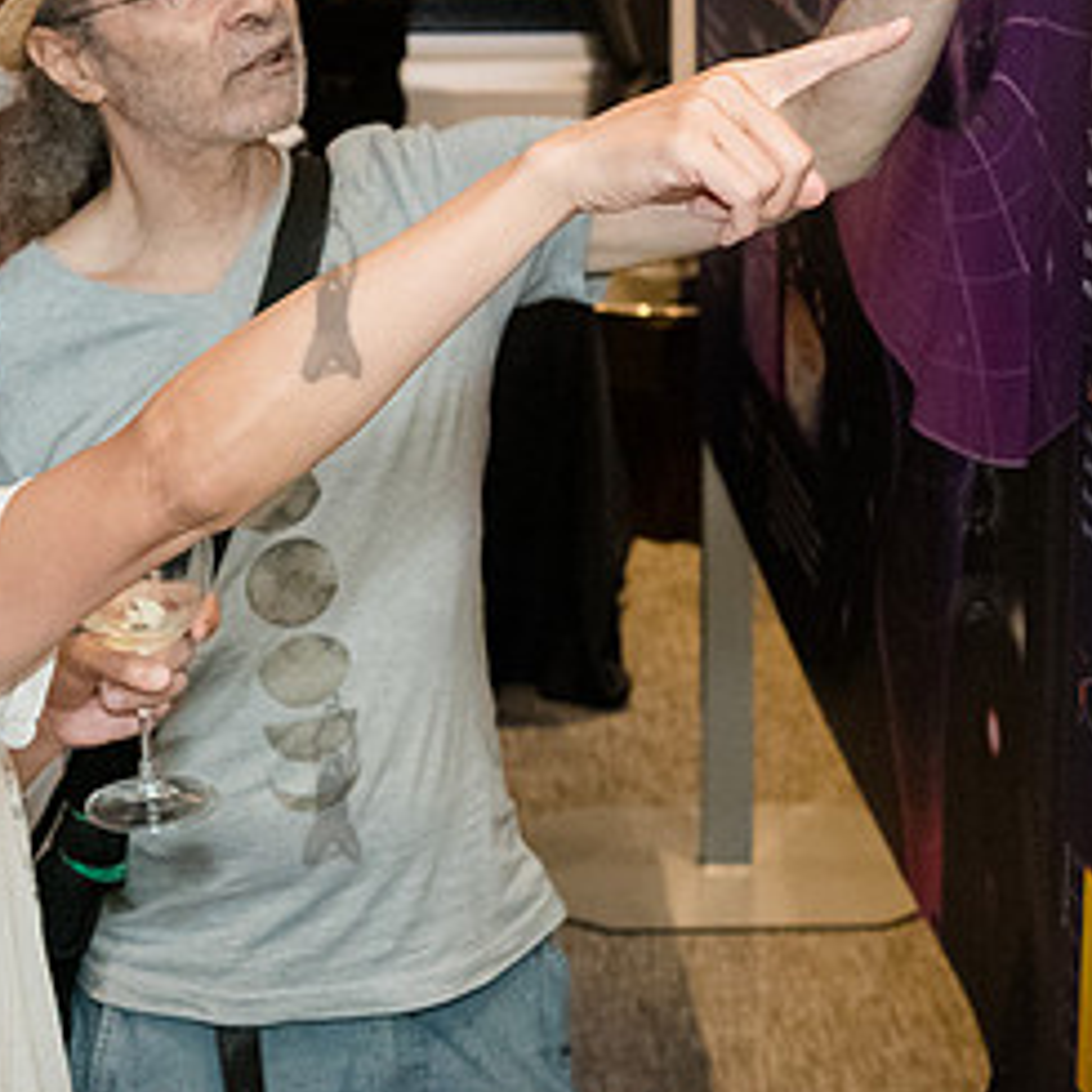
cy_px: 211
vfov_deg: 16.0
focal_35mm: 108
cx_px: 337
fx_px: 3855
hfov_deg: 16.1
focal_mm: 40
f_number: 4.5
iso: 6400
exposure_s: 1/250
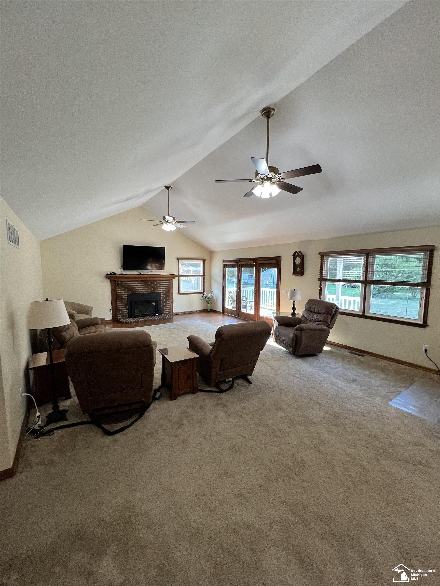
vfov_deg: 106.2
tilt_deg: -5.5
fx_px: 220
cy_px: 293
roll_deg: -0.8
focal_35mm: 13
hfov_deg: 89.9
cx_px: 220
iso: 160
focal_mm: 1.57
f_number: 1.8
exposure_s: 1/120
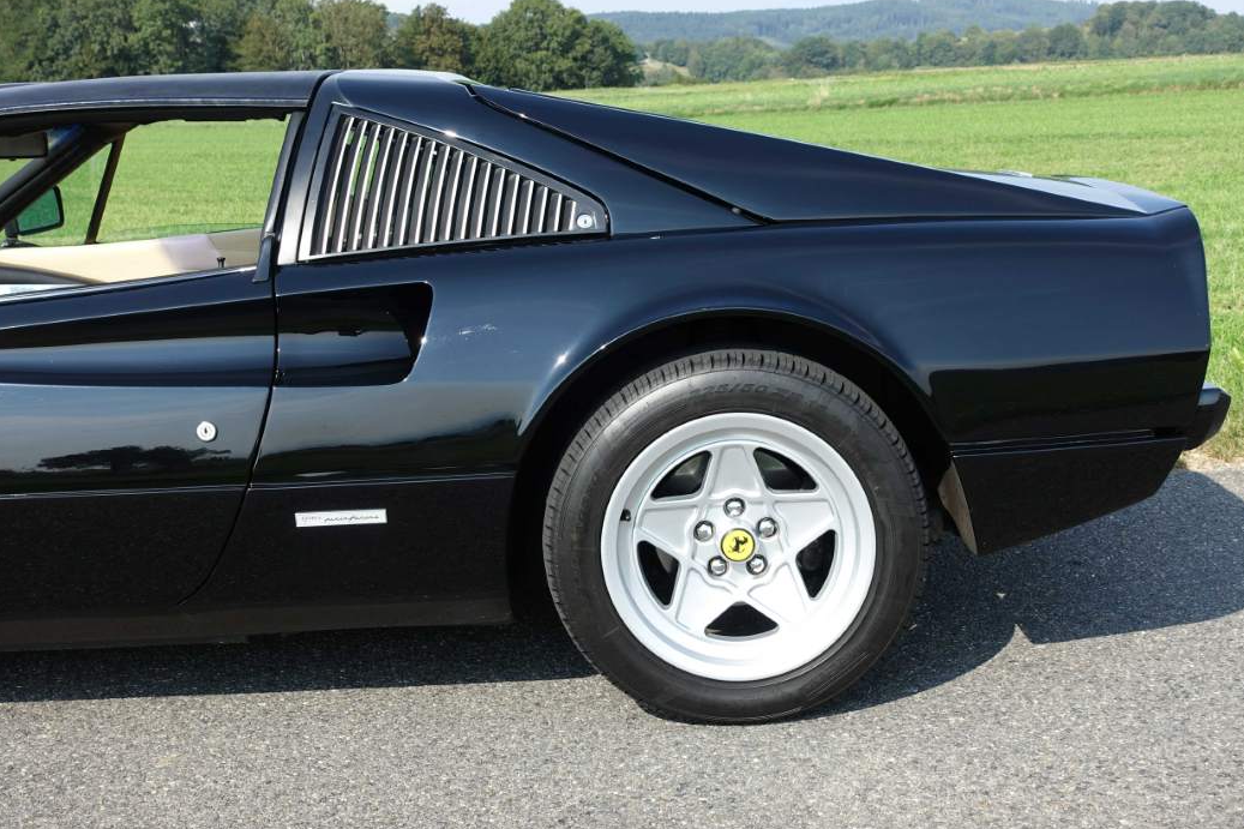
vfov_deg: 27.0
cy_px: 392
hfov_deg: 39.6
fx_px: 1727
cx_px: 629
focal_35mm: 50
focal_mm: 16.62
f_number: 4
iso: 125
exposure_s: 1/640
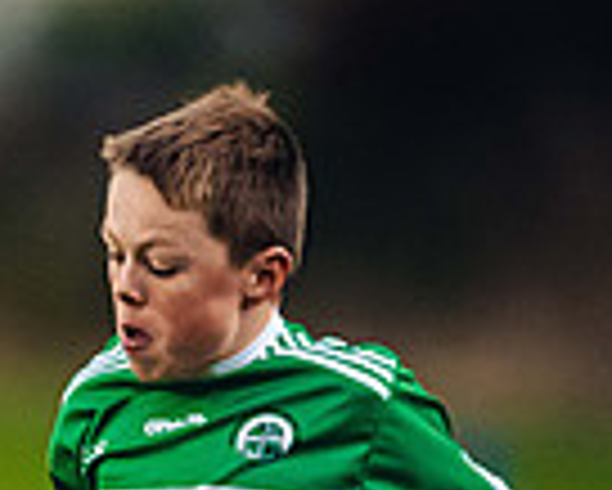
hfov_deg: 1.0
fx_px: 33478
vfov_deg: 0.8
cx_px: 34
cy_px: 553
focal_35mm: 1847
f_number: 2.8
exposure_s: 1/640
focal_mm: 400
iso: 3200
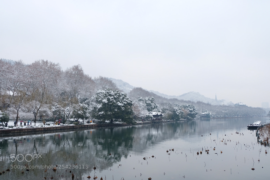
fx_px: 270
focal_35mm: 36
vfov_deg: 36.9
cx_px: 135
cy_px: 90
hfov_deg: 53.1
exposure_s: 1/140
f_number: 4.2
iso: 200
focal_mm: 24.3
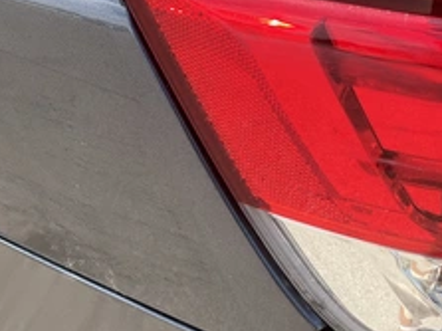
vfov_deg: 27.9
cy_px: 202
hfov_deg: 36.2
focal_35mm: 52
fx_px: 664
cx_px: 127
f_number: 1.8
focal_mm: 3
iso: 25
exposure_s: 1/500
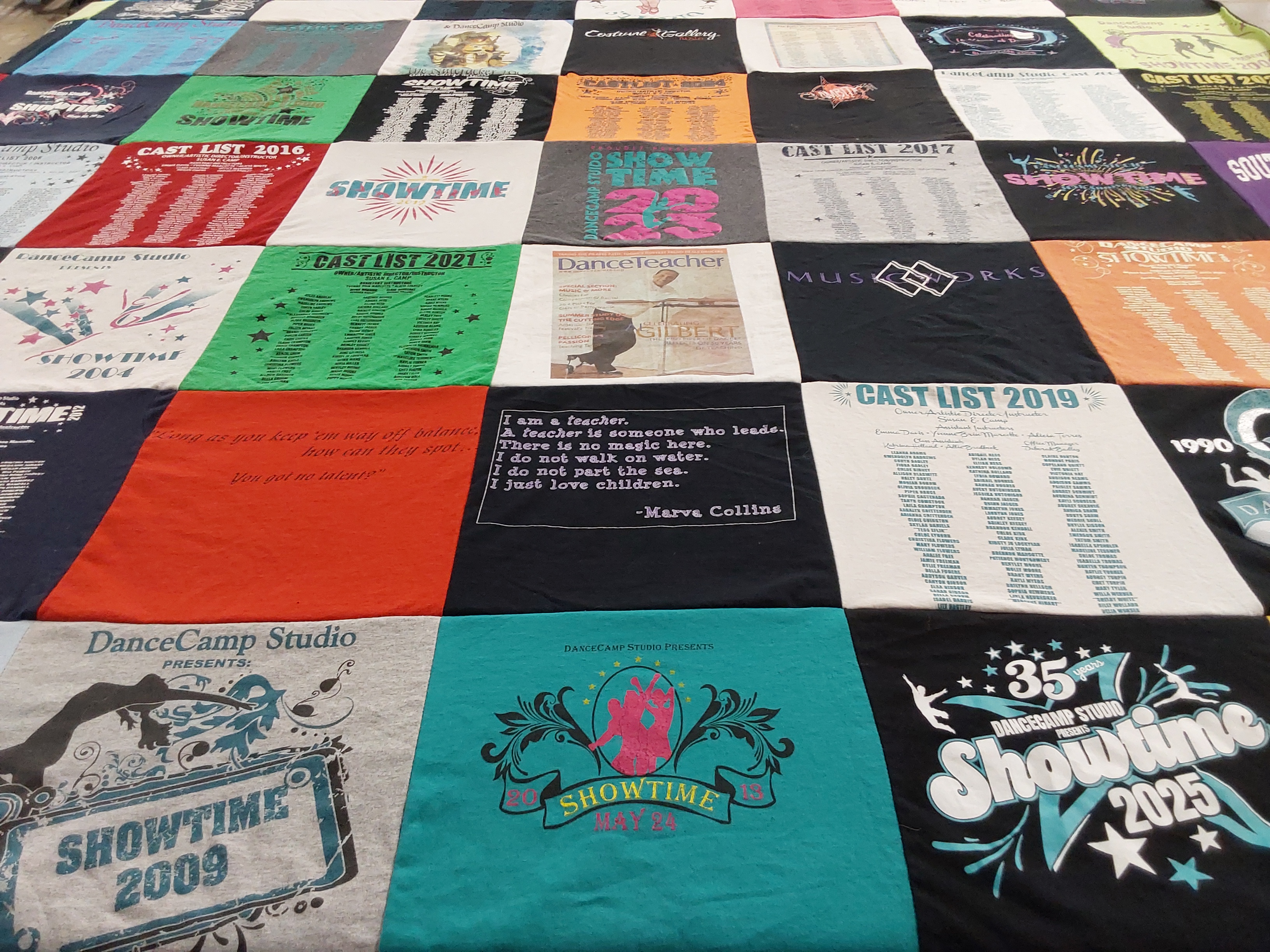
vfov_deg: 49.7
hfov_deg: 63.4
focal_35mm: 28
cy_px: 476
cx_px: 635
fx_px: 1027
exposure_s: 1/50
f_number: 1.9
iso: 125
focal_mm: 2.91
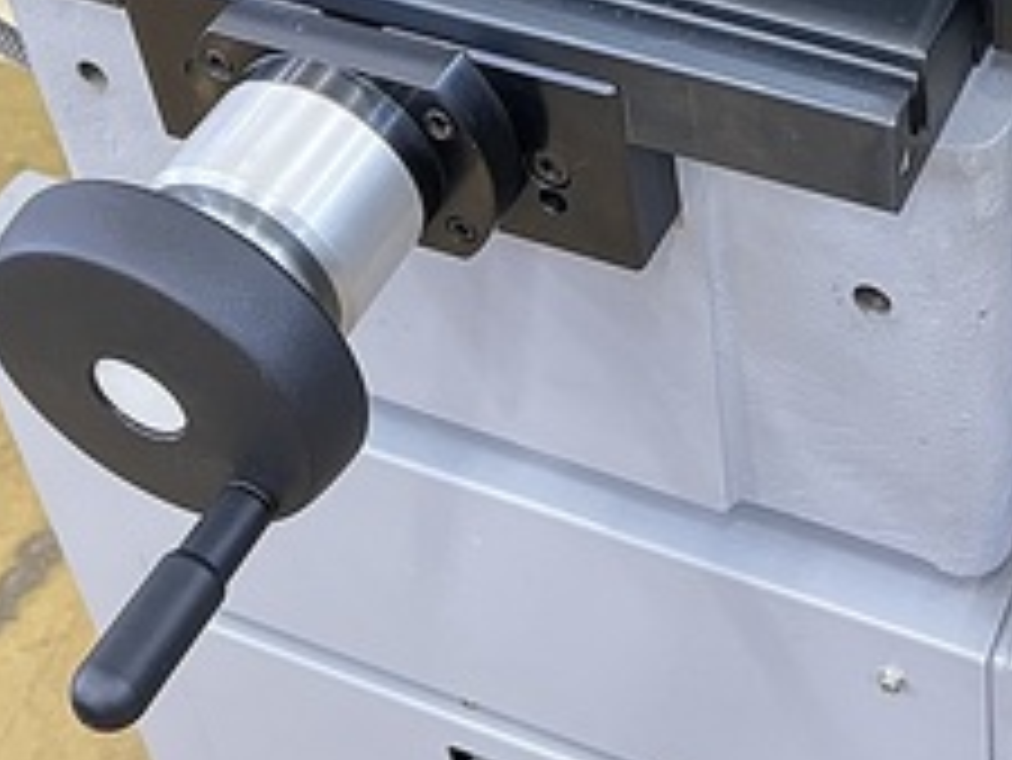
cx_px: 841
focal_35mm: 74
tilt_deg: -36.3
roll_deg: +3.6
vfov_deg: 18.4
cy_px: -265
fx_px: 2165
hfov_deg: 25.7
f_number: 1.5
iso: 500
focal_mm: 5.7
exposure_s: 1/44
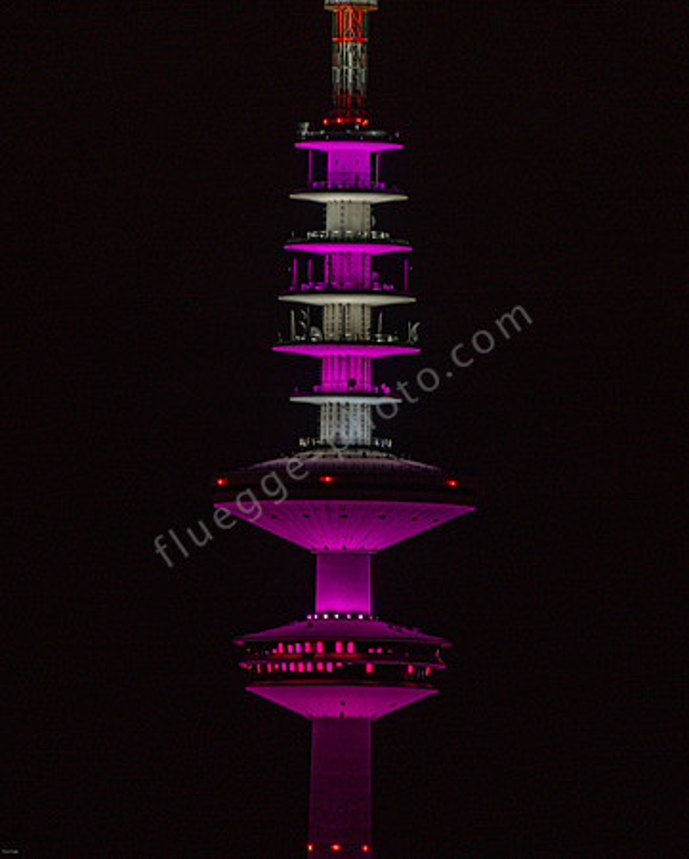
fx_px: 21850
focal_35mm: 859
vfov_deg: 2.3
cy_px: 431
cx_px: 314
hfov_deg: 1.8
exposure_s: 1/8
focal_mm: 600
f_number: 6.3
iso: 200
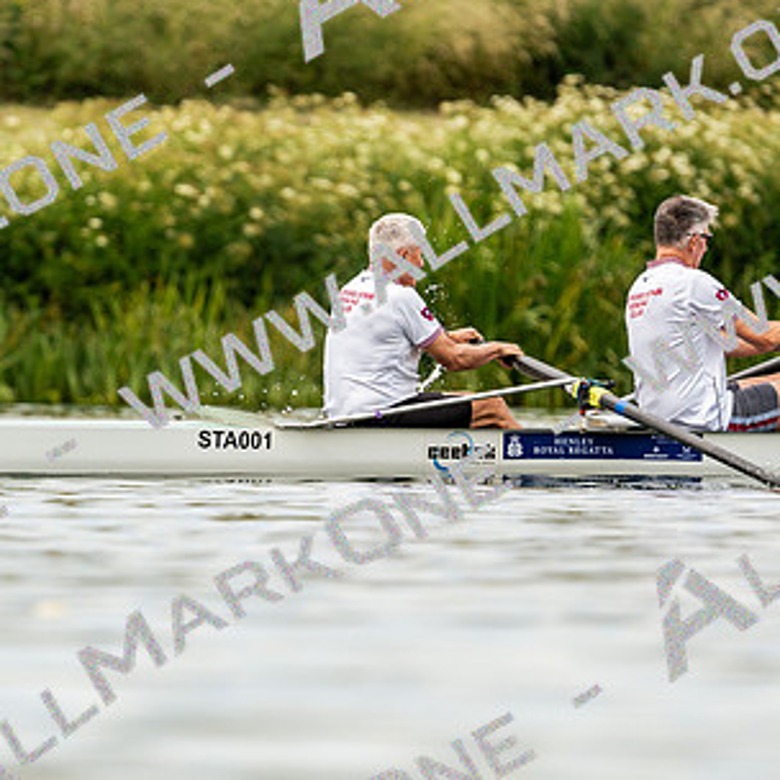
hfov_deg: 1.8
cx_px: 436
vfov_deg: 1.8
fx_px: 24830
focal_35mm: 974
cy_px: 437
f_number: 6.3
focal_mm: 600
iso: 320
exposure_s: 1/2000
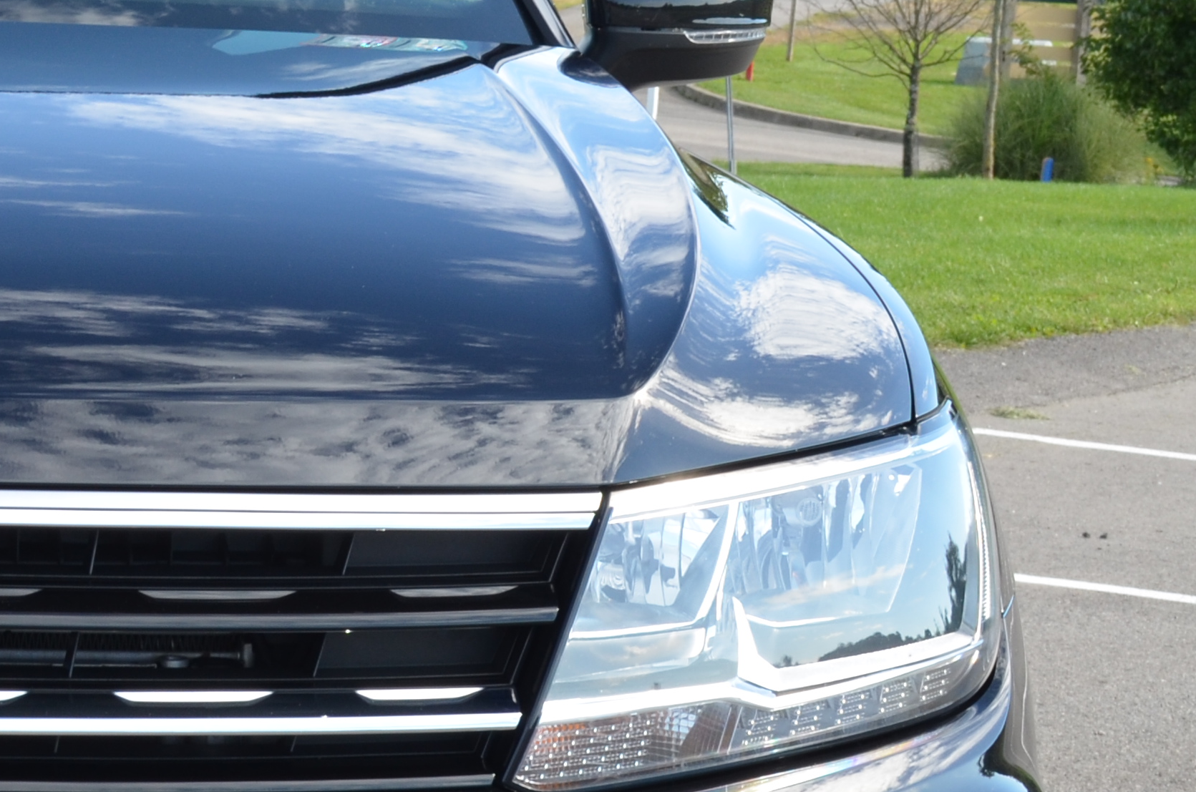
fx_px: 3813
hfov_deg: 17.0
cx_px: -274
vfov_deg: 11.9
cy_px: 516
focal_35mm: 115
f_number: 10
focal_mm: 26
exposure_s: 1/80
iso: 200
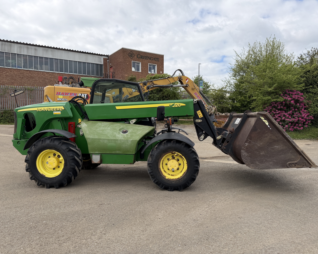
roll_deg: +1.2
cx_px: 162
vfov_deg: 56.8
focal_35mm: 25
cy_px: 127
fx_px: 235
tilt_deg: -2.6
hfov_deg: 68.1
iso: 100
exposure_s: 1/3425
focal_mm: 6.76
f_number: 1.78
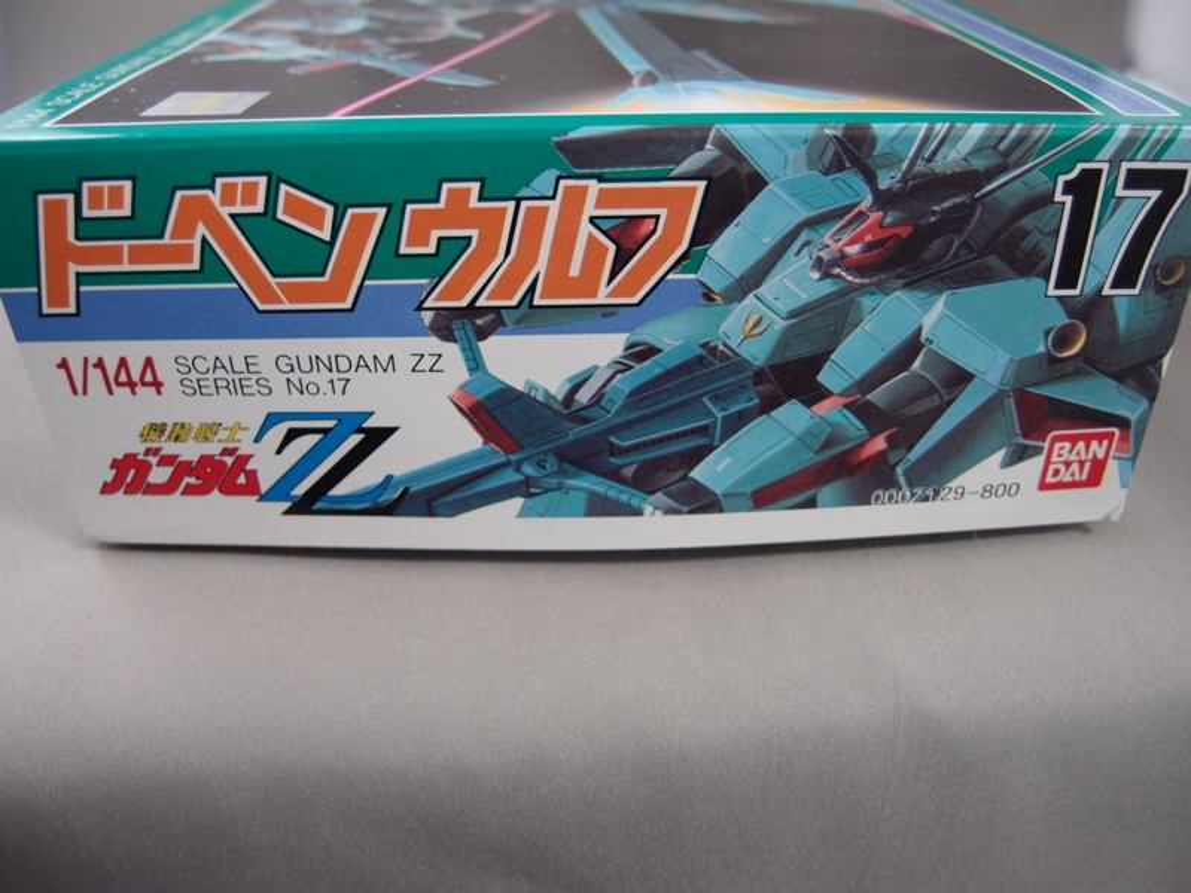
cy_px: 446
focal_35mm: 28
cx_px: 596
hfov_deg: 63.4
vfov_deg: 49.7
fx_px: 963
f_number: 1.8
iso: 100
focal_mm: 6
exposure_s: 1/15
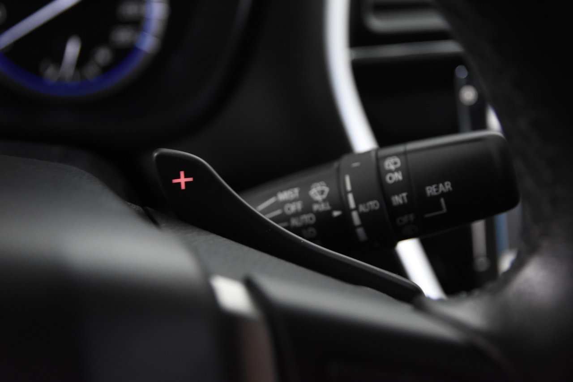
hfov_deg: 35.1
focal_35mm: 57
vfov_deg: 23.8
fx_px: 907
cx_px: 286
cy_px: 191
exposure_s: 1/60
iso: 2500
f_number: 3.5
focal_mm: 38
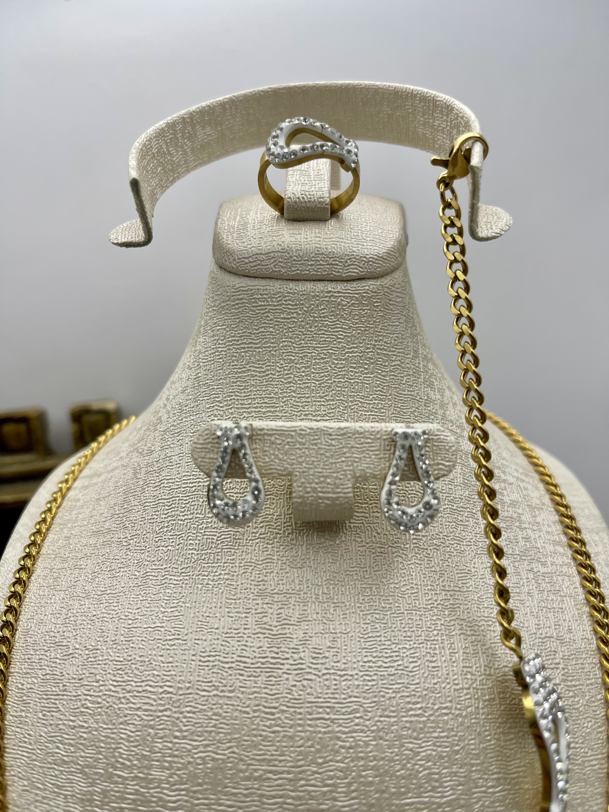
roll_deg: +1.9
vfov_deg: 67.3
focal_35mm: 26
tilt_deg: -11.3
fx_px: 610
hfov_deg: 53.1
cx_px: 304
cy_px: 406
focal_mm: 5.1
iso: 50
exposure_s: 1/392
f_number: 1.6
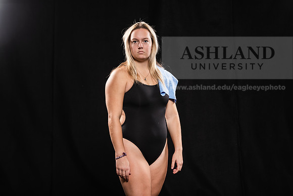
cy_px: 98
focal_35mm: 92
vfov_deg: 14.9
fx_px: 749
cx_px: 146
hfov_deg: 22.1
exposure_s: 1/250
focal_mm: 92
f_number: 5.6
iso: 320
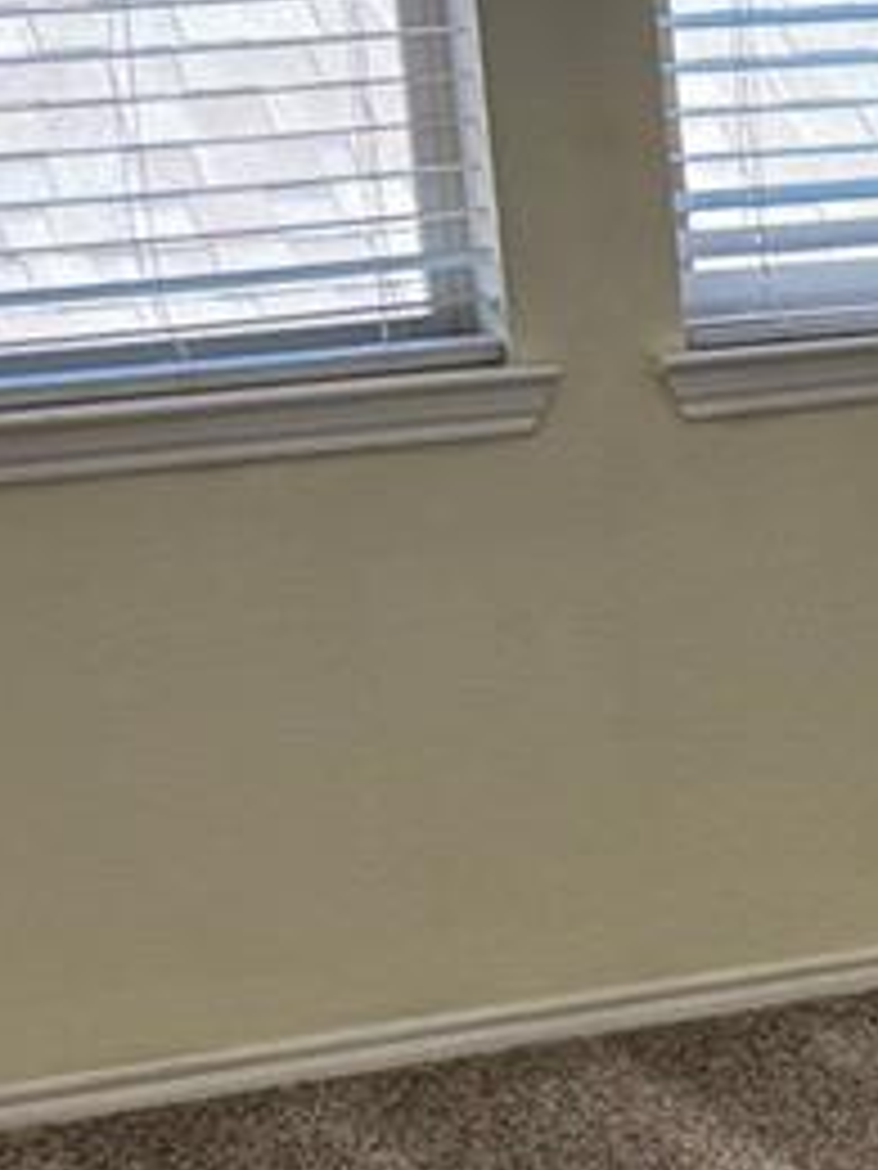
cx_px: 1432
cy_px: 1143
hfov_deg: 10.0
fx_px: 4802
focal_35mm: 142
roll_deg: +1.6
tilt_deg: -16.5
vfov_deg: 13.7
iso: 200
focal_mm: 6.76
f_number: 1.78
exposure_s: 1/121
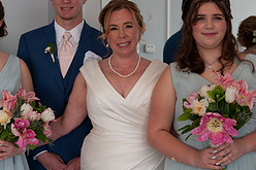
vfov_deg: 15.3
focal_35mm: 89
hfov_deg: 22.8
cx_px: 155
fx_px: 632
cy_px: 110
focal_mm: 38
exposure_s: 1/60
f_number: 4.5
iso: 125
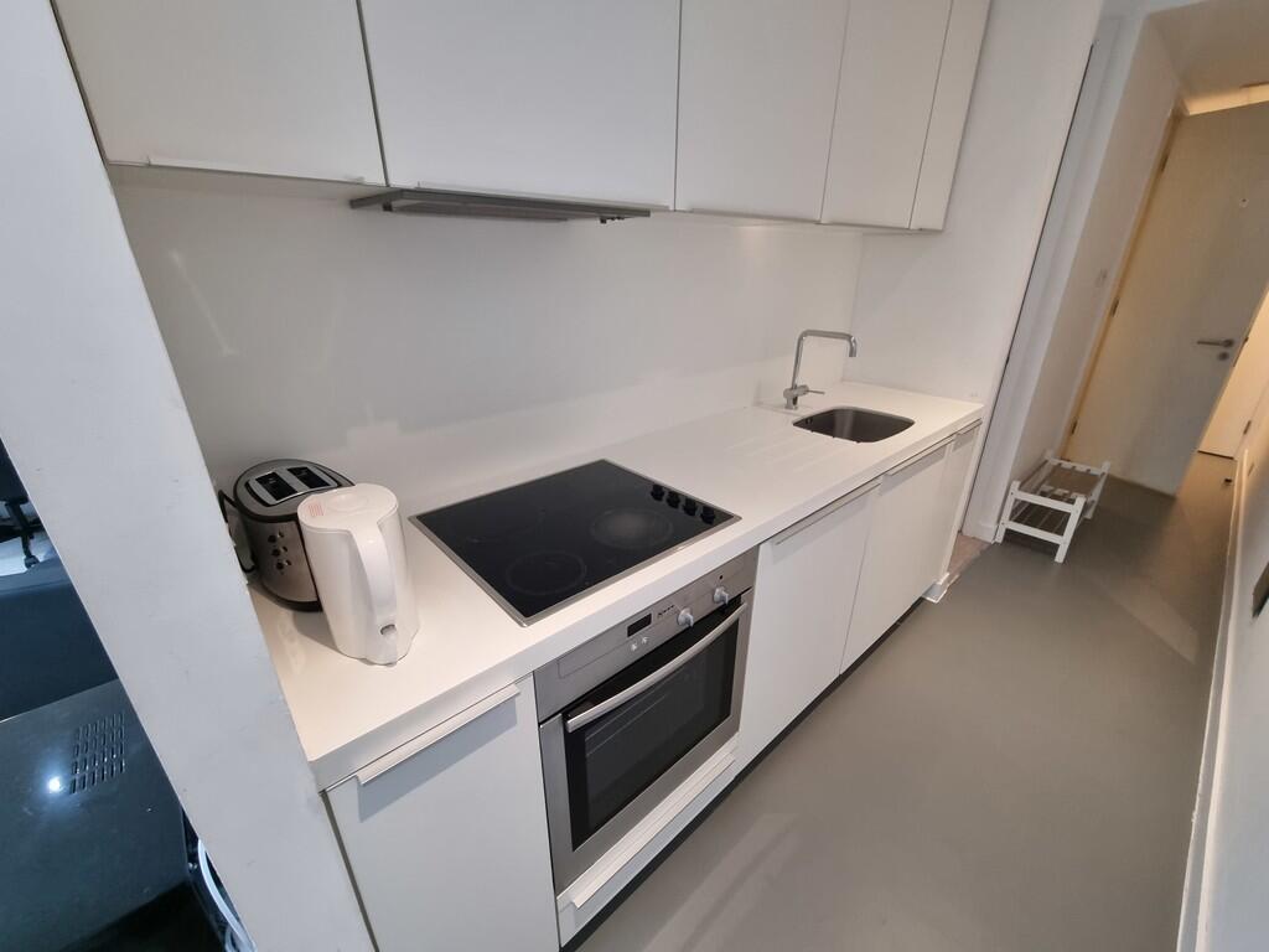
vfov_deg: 89.9
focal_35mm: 13
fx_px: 477
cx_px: 634
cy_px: 476
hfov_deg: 106.2
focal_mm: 2.2
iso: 320
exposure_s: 1/50
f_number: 2.2
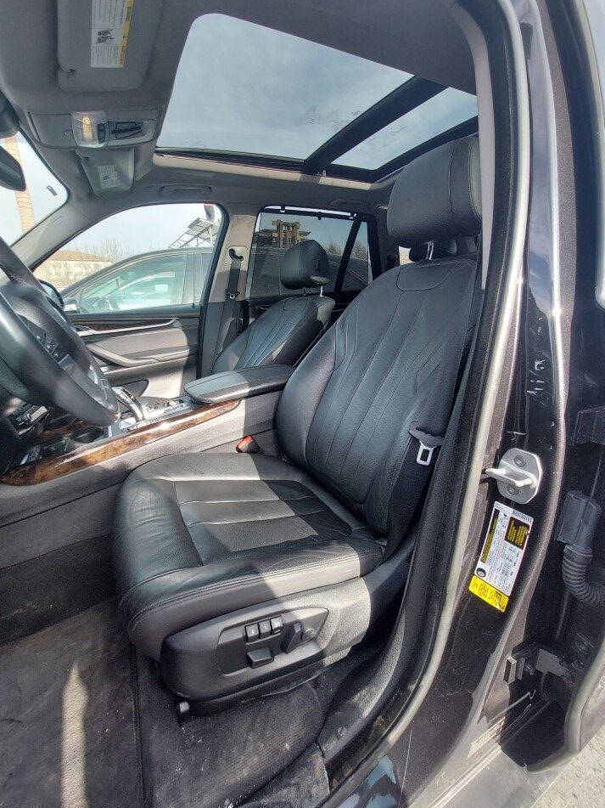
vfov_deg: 102.1
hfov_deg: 85.6
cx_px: 292
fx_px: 326
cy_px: 404
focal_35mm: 14
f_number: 2.2
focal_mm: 1.74
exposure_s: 1/147
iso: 50
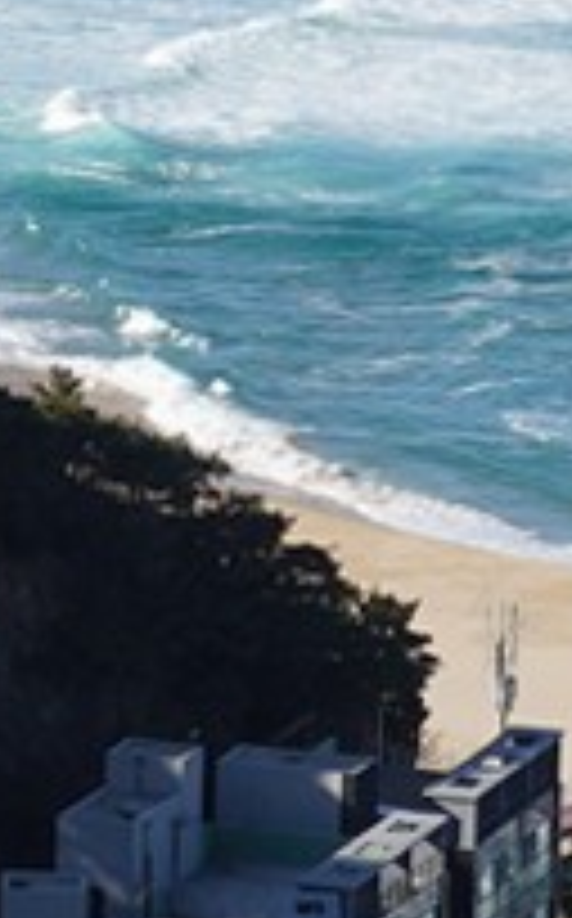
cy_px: 248
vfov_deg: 6.2
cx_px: -820
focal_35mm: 340
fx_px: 8504
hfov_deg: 3.8
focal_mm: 34
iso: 200
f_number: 18
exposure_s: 1/100
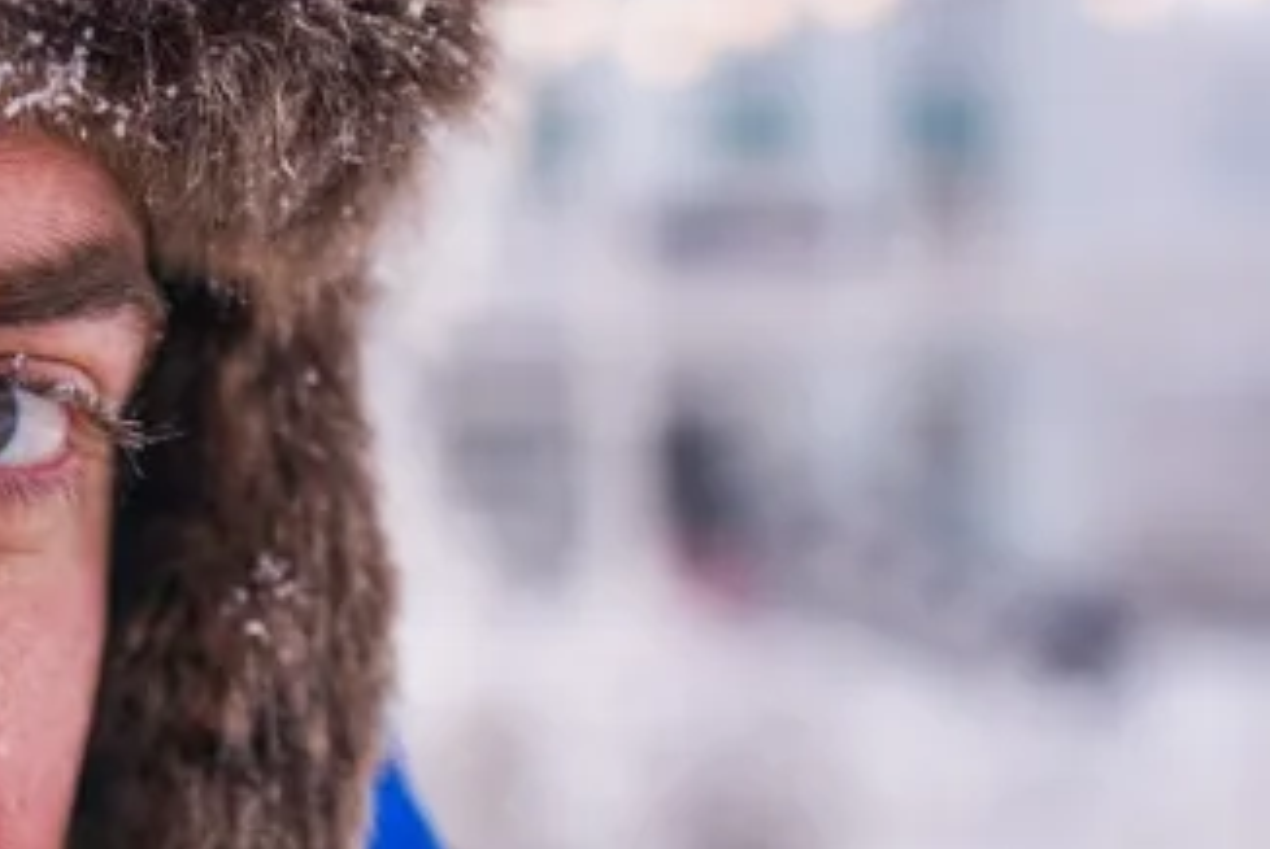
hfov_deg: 17.1
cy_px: 565
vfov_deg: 12.5
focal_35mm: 110
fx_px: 3884
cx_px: -518
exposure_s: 1/200
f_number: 2.8
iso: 500
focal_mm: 35
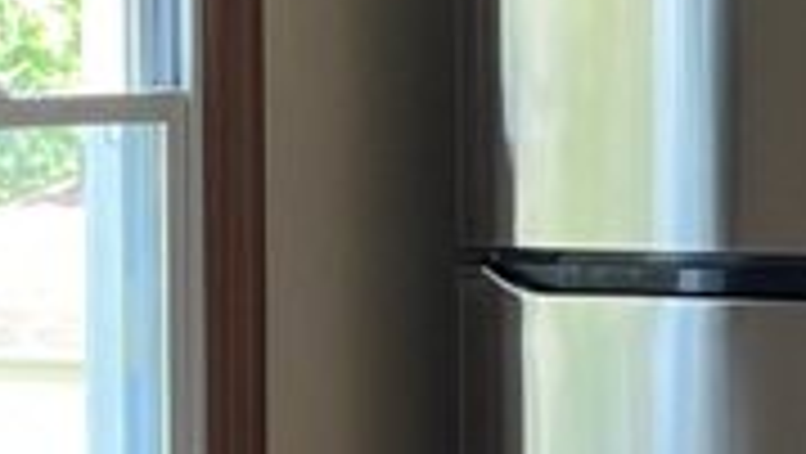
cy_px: 216
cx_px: 1414
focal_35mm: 162
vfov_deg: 7.5
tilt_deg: -2.3
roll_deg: -0.3
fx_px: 3465
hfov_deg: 12.2
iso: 125
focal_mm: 5.1
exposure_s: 1/111
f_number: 1.6
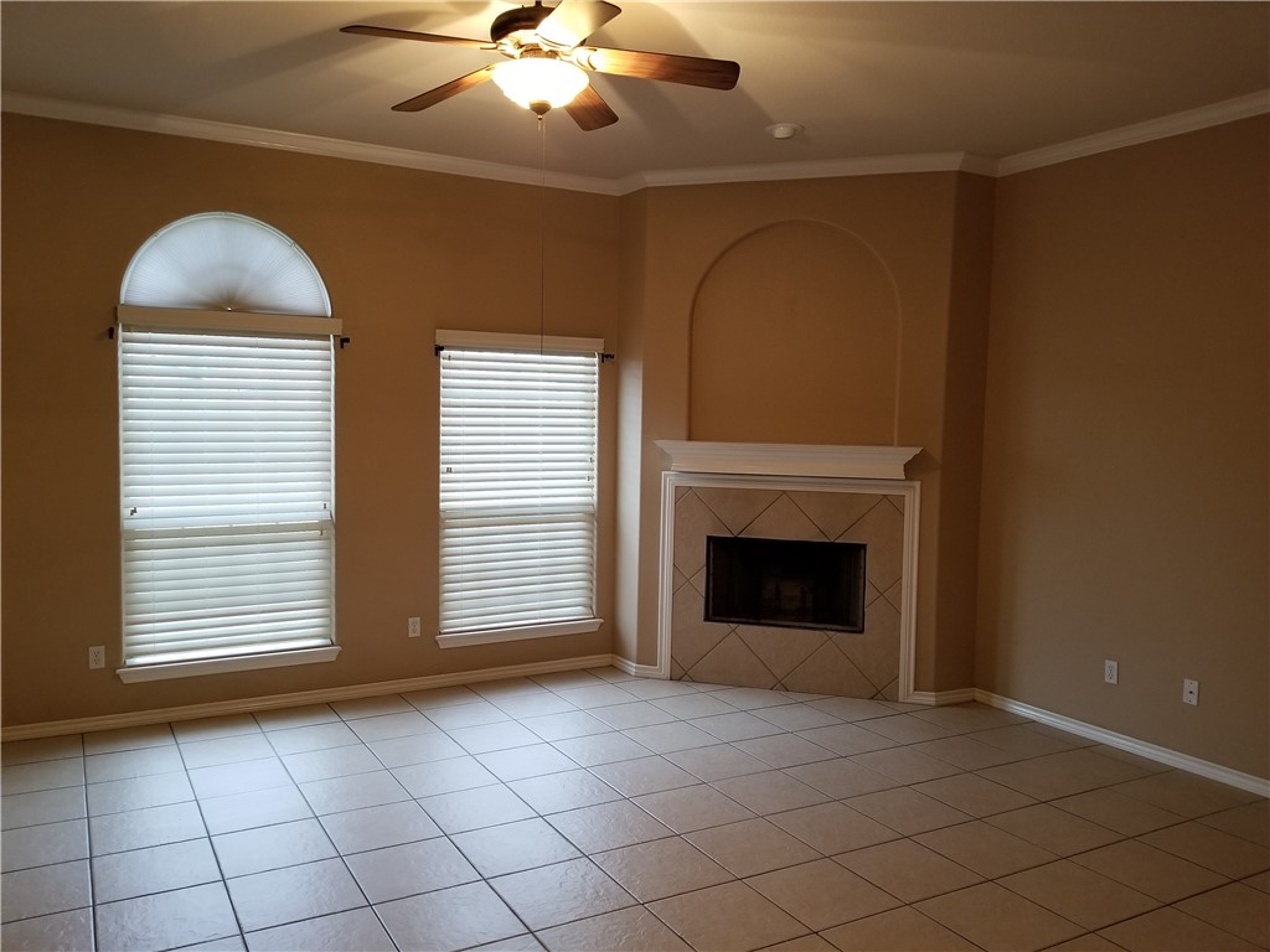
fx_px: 954
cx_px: 635
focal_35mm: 26
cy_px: 476
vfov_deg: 53.1
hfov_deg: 67.3
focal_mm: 4.25
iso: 250
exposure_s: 1/30
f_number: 1.7
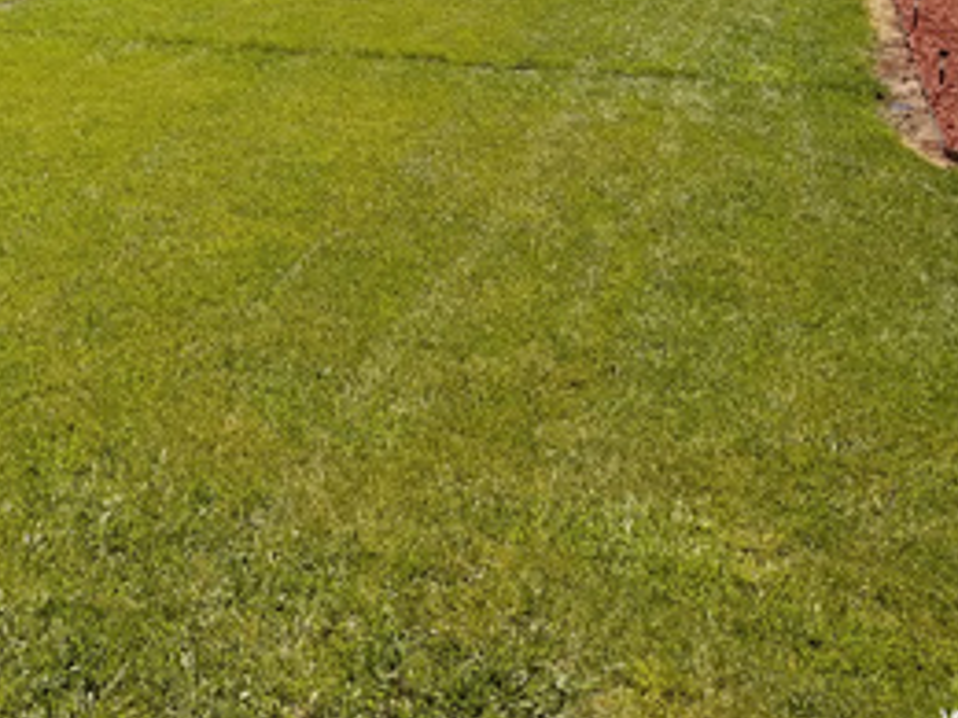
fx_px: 1771
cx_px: -103
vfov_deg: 21.3
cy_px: -147
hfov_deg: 27.6
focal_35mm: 64
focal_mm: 4.2
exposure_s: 1/1644
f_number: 1.7
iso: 40
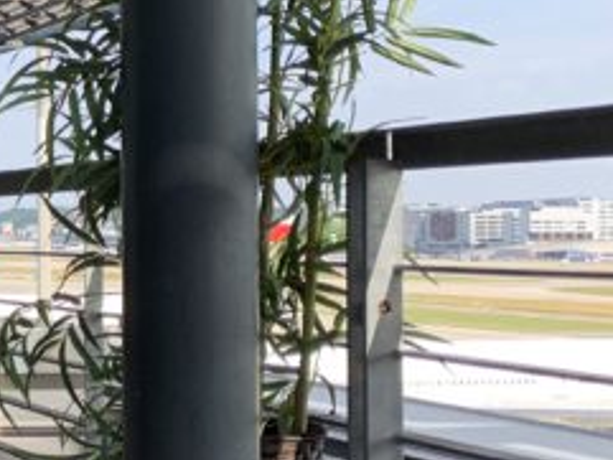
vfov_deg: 18.2
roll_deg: -1.1
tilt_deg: +2.0
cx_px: -338
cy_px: 225
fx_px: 1435
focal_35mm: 81
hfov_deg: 20.3
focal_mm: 4.25
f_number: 1.8
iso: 25
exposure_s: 1/495
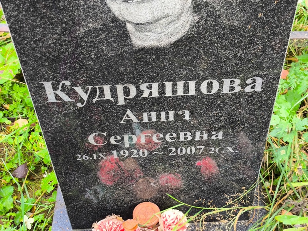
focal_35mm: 50
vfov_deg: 29.1
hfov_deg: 38.2
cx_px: 154
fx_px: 445
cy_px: 116
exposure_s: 1/60
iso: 50
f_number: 1.7
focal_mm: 4.71
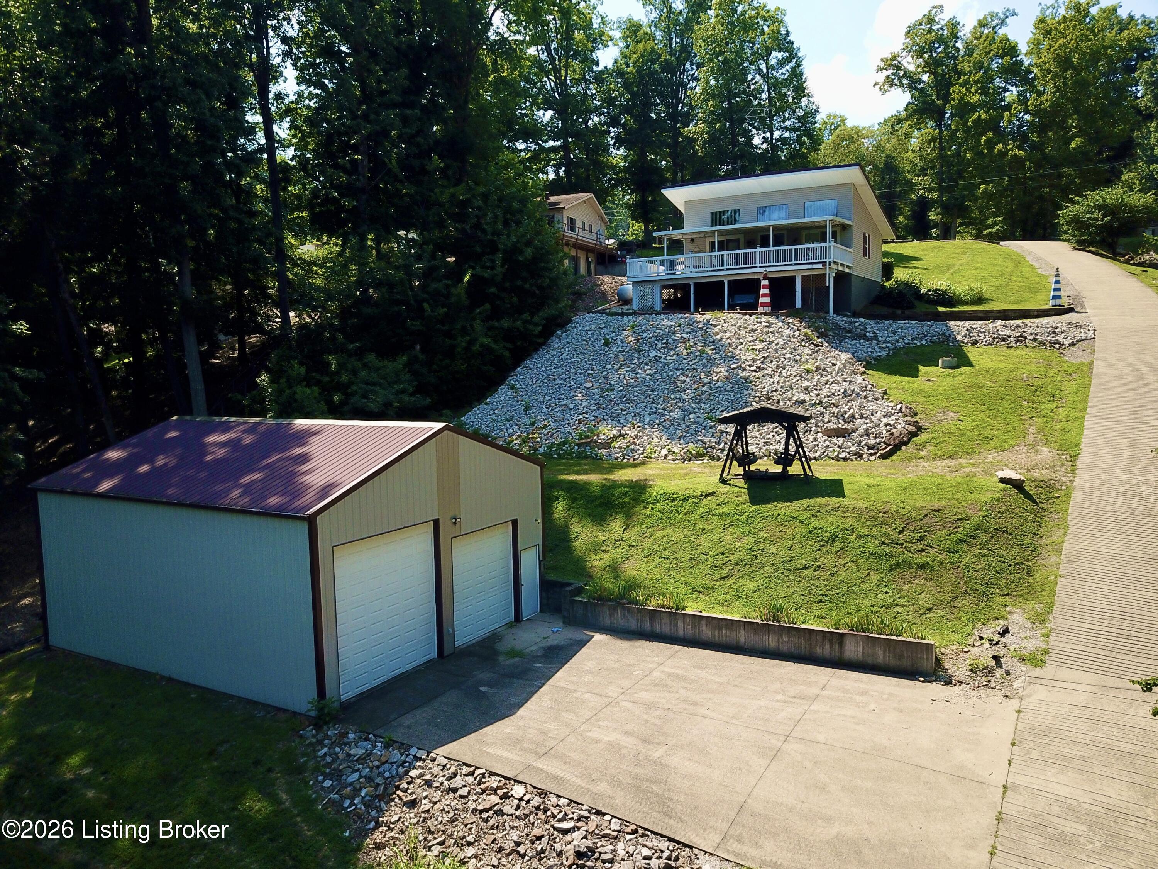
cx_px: 579
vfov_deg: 53.1
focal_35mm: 26
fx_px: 870
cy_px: 434
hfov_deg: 67.3
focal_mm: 4.73
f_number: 2.2
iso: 100
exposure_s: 1/972
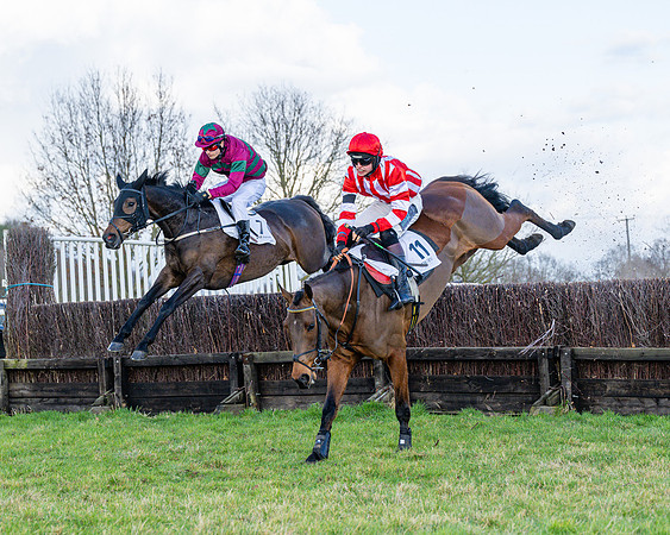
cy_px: 225
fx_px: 2191
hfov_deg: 17.4
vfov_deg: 13.9
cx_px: 343
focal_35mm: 111
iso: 500
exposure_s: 1/2500
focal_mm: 75
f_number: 4
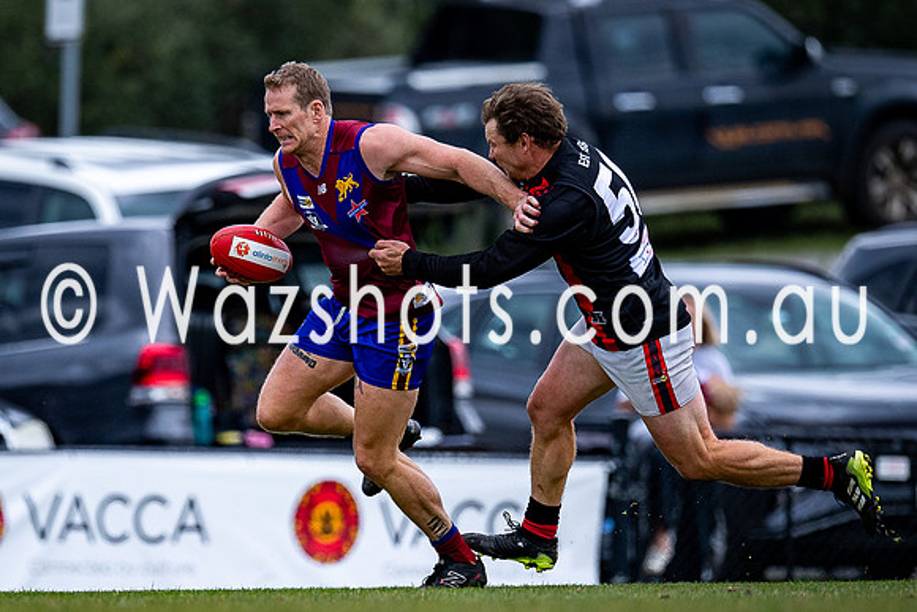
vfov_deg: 1.3
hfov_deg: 1.9
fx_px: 27553
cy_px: 384
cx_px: 226
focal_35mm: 1081
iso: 500
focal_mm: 500
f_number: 4
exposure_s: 1/1600
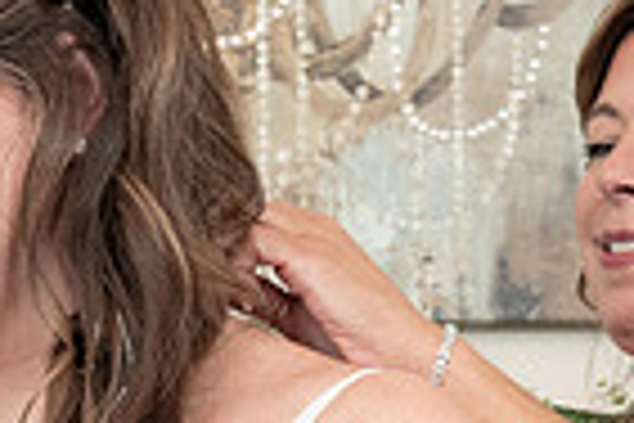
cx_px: 206
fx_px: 2923
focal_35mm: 166
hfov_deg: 12.4
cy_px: 688
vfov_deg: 8.1
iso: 2000
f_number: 5.6
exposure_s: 1/200
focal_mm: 35
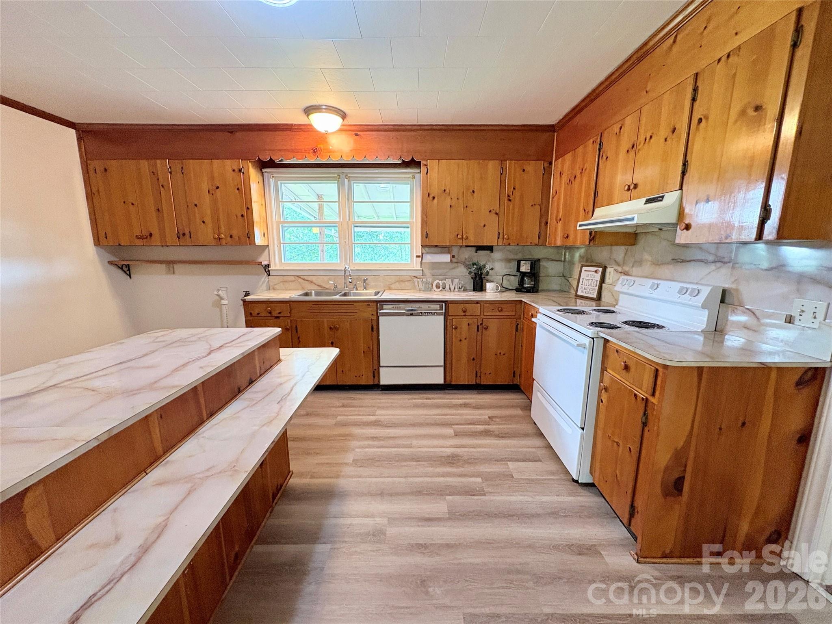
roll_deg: +0.7
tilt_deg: -10.2
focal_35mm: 14
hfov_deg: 102.1
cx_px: 416
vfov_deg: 85.7
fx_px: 336
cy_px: 312
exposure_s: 1/60
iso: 400
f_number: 2.2
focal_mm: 2.22
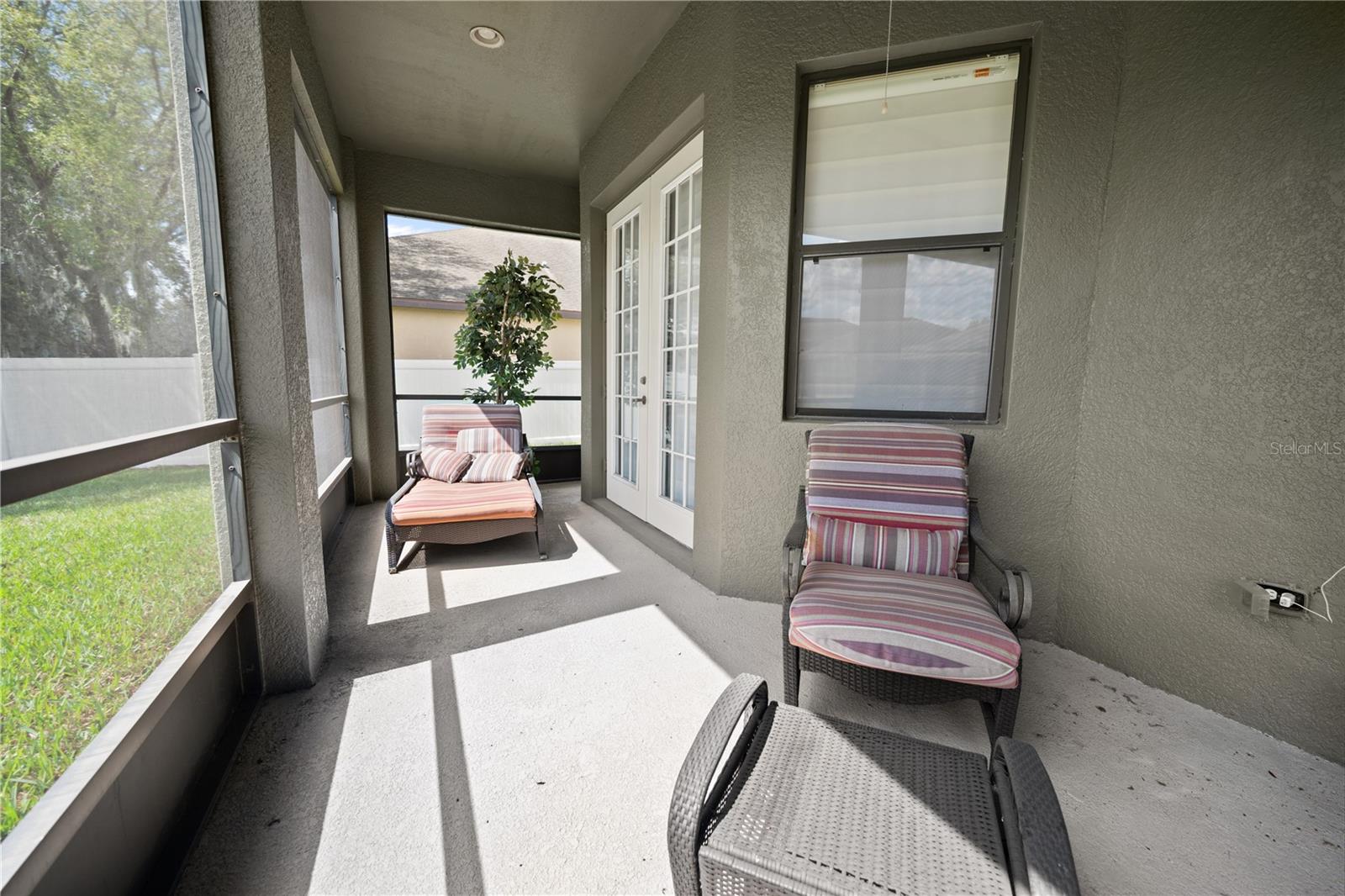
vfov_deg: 81.2
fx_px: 523
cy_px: 448
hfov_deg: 104.3
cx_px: 672
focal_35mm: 14
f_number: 4
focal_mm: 14
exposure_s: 1/160
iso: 125
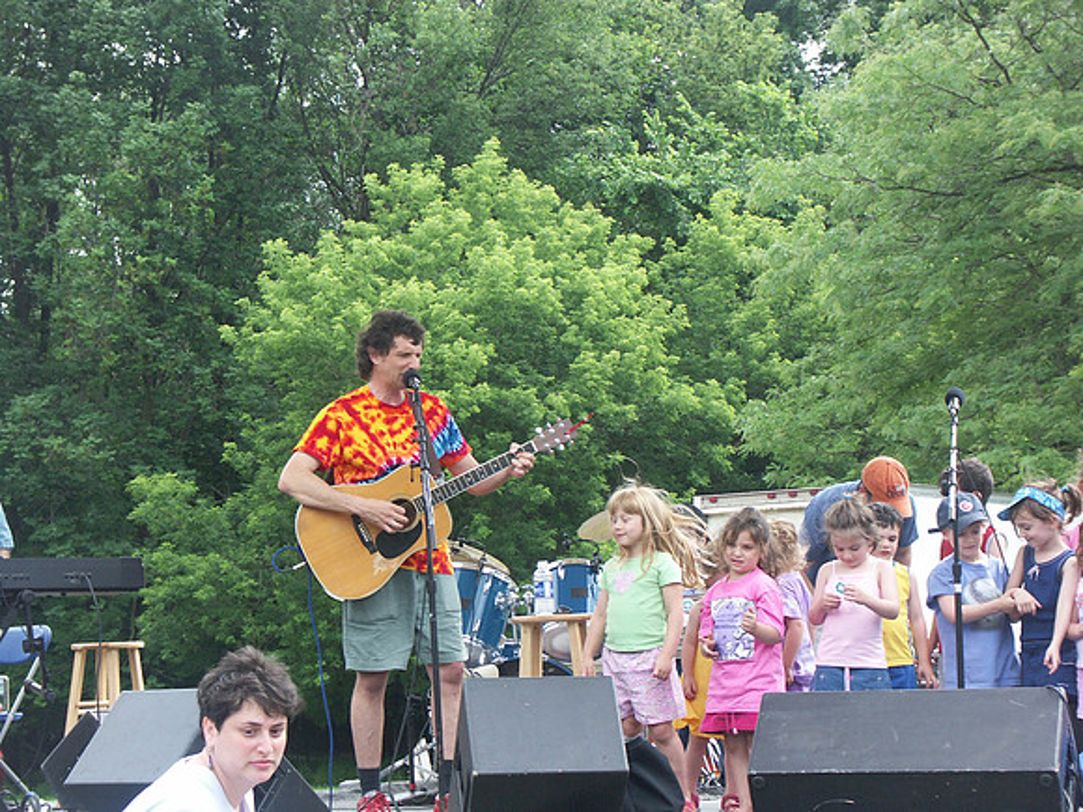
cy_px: 406
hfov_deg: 19.3
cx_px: 542
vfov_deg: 14.5
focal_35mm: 102
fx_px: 3191
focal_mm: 25.4
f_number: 5
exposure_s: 1/250
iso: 100
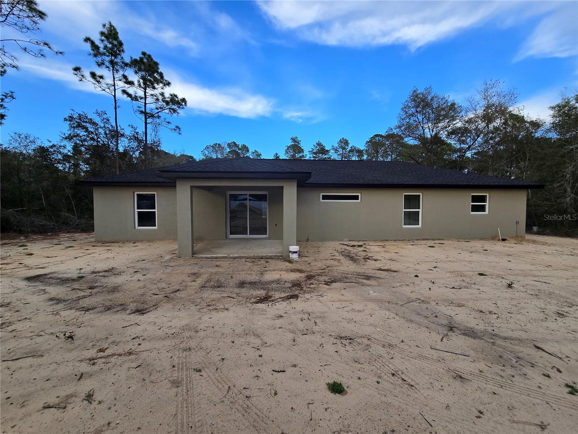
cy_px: 217
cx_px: 289
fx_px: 217
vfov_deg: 89.9
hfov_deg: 106.2
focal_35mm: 13
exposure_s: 1/403
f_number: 2.2
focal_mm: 2.2
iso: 50
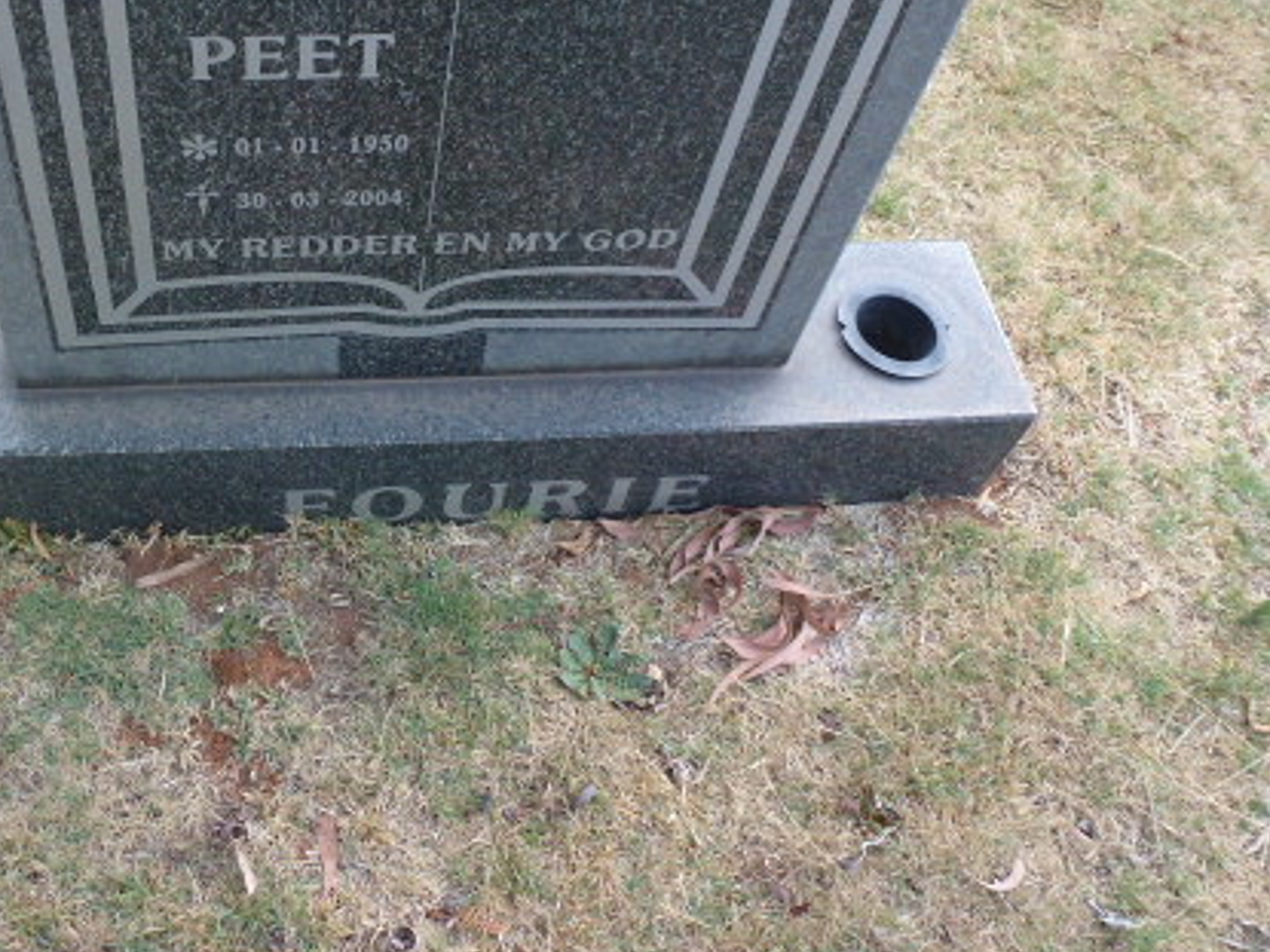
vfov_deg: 38.2
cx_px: 321
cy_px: 306
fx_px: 1357
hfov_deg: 48.3
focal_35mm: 37
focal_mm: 4.3
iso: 100
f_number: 3.3
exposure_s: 1/125
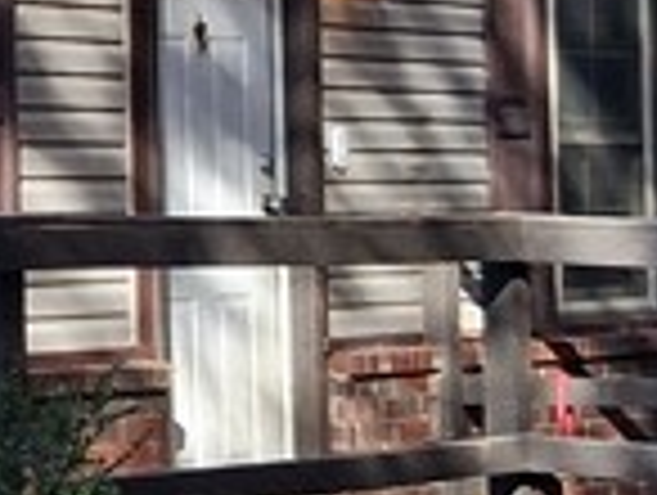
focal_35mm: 182
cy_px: 0
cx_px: -680
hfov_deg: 10.0
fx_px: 3460
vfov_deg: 8.1
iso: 25
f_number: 1.8
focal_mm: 3.98
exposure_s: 1/232
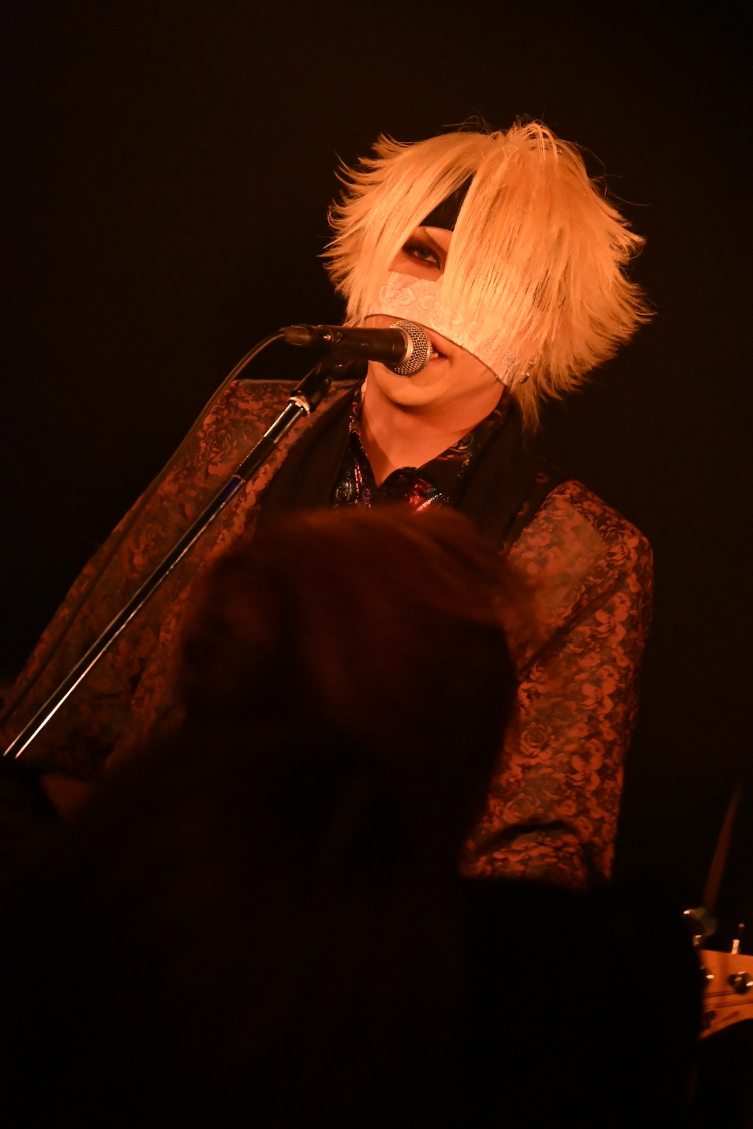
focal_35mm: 188
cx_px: 376
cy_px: 564
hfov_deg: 7.3
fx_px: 5882
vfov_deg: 11.0
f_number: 5.3
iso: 11400
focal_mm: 125
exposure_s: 1/60
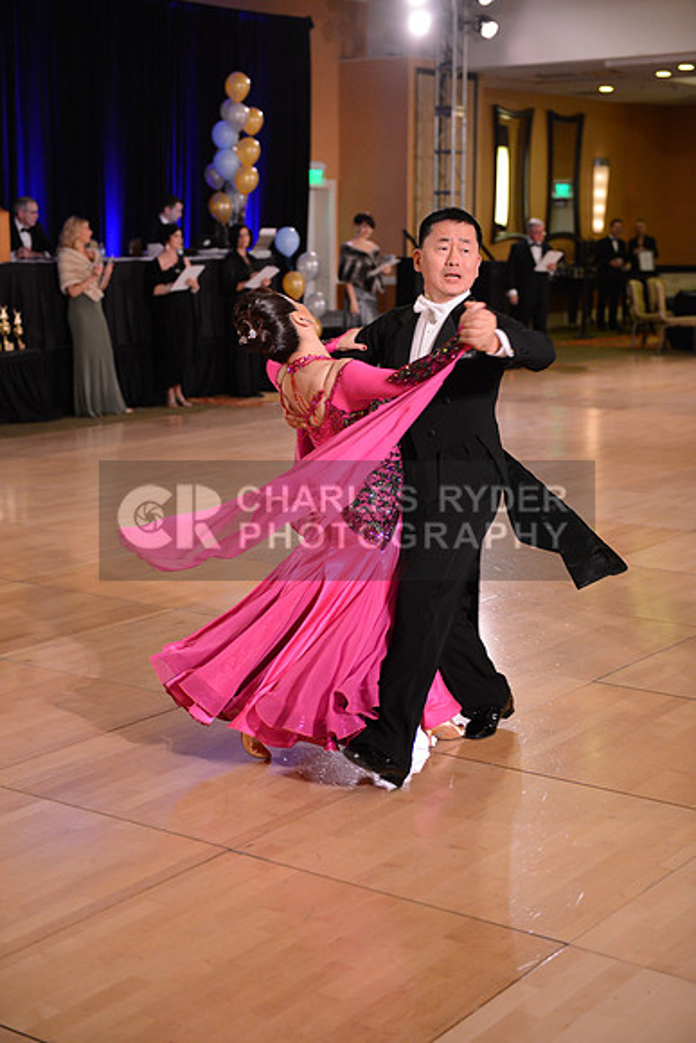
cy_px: 522
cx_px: 348
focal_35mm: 58
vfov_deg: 34.5
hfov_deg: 23.4
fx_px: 1681
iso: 2500
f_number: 2.8
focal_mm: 58
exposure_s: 1/200
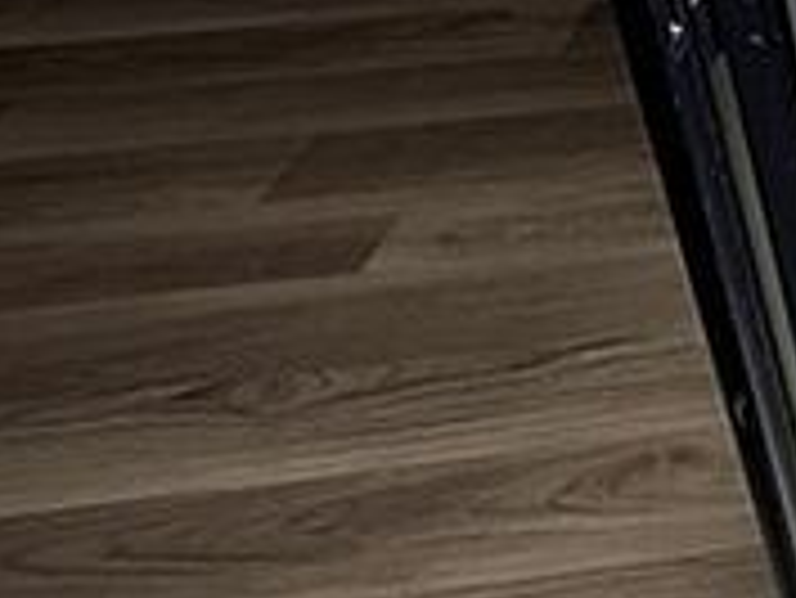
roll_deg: -0.2
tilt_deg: -22.0
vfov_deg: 23.7
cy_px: -328
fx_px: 1082
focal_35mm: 47
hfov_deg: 25.6
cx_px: 1286
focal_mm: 1.57
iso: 32
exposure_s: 1/513
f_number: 1.8
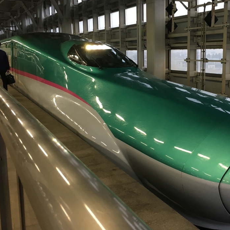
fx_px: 331
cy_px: 107
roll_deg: +0.9
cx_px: 145
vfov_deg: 38.3
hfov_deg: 38.1
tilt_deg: -10.7
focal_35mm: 44
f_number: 2.2
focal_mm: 4.15
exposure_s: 1/30
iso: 64
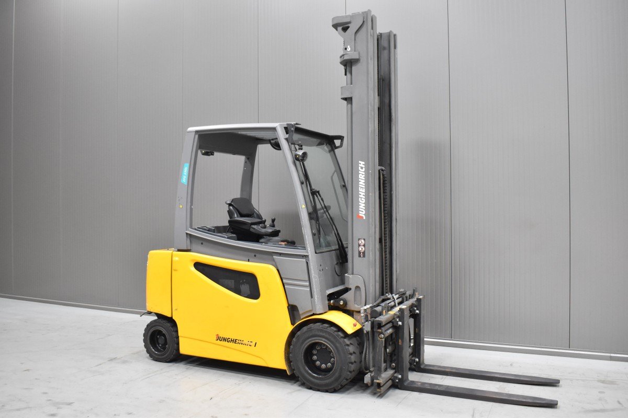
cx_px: 314
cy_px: 209
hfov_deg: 59.5
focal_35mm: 32
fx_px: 549
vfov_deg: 41.7
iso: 1600
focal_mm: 21
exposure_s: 1/40
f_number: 4.5
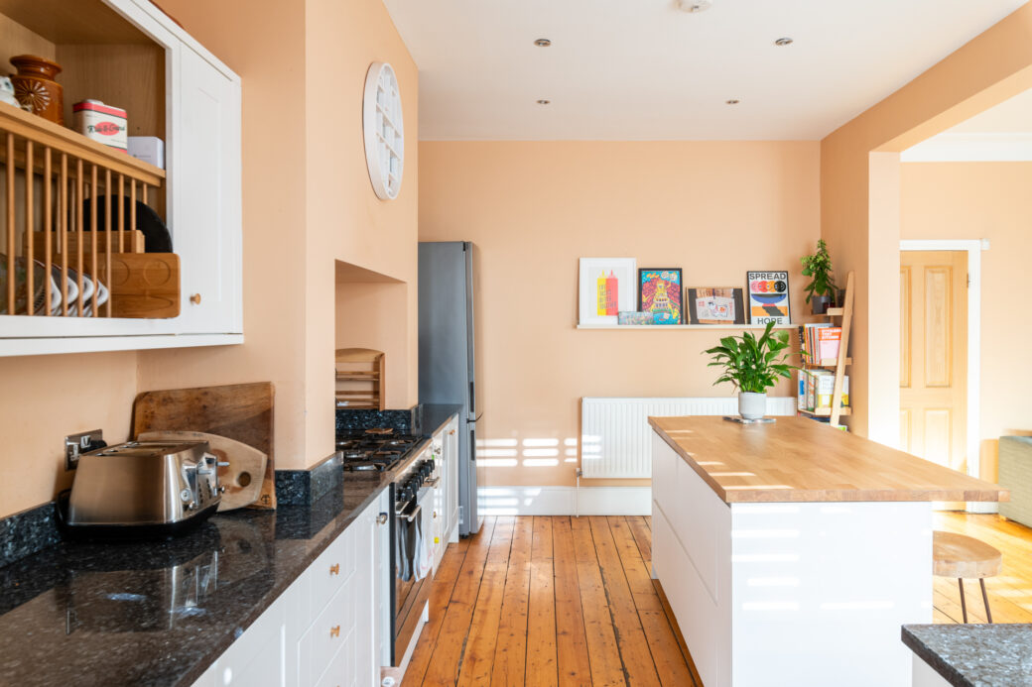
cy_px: 344
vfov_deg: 53.1
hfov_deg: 73.8
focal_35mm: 24
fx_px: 688
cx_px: 516
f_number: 8
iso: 200
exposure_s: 1/5
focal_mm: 24
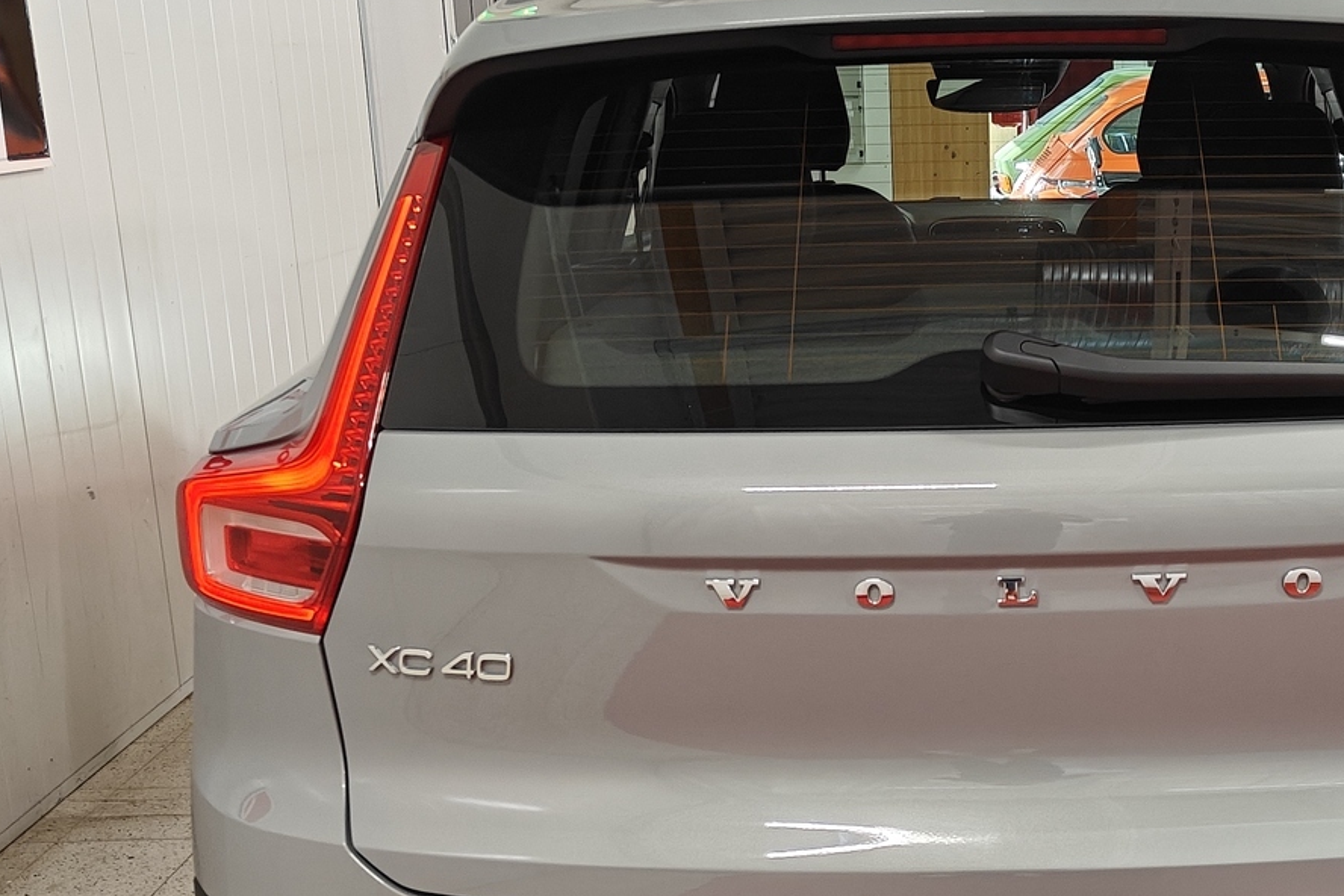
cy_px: 628
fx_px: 2016
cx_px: 1000
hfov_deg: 36.1
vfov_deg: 24.9
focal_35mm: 54
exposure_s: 1/69
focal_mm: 5.59
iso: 80
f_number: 1.8
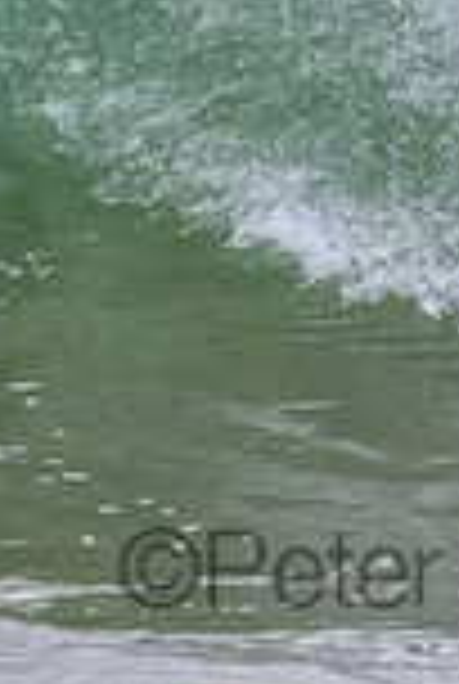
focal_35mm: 3047
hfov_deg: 0.5
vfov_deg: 0.7
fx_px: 58006
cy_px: -178
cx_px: 468
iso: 4000
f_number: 11
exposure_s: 1/2000
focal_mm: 800
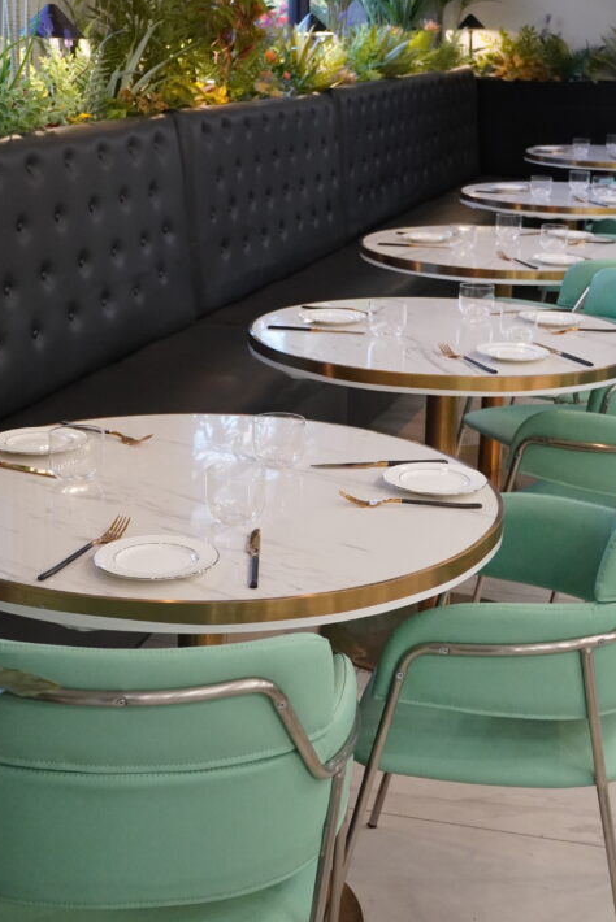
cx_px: 384
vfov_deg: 32.0
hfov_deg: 21.6
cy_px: 403
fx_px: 1608
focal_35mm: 63
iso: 2500
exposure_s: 1/50
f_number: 4.5
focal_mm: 29
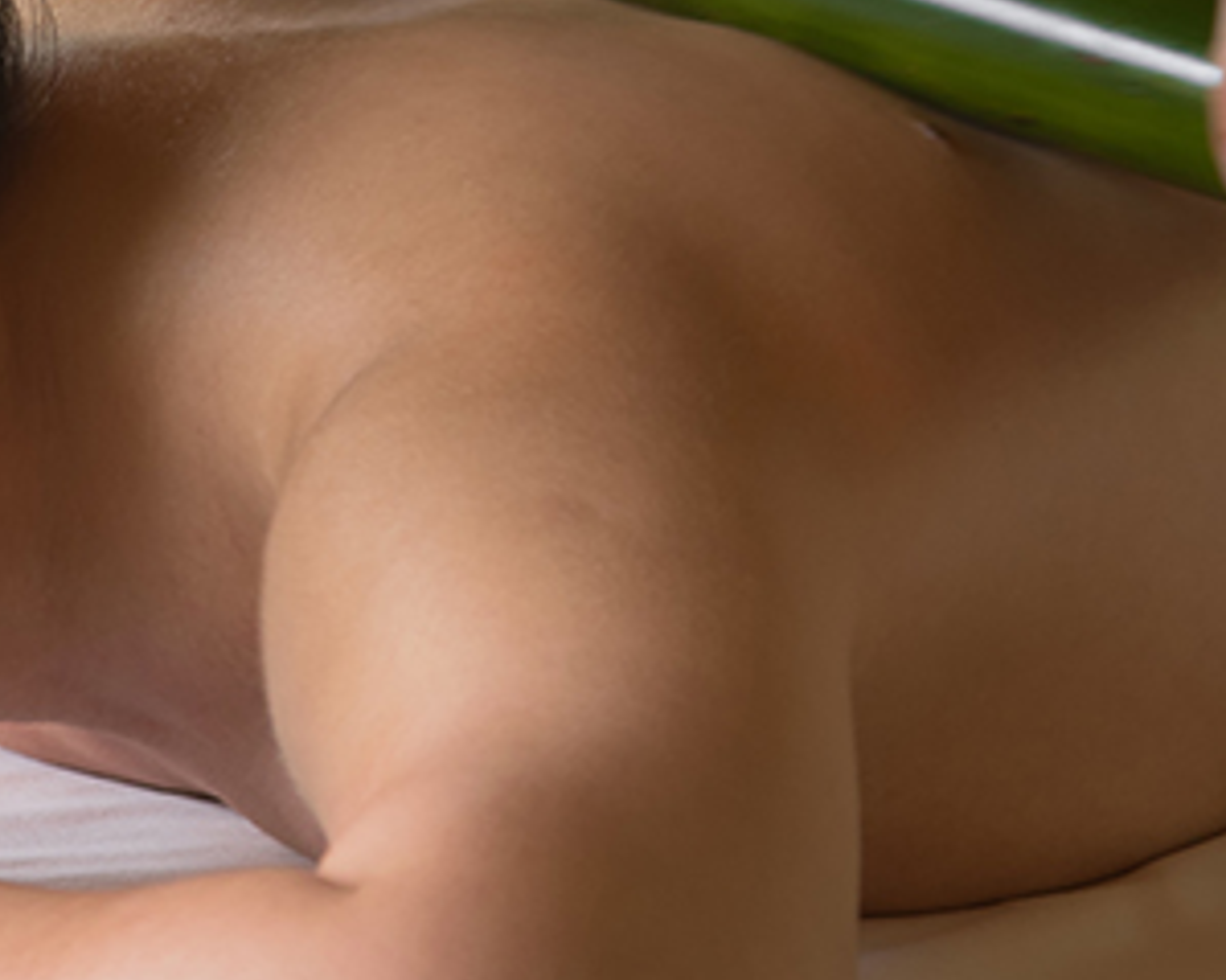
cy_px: -29
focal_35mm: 309
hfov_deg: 6.2
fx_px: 11208
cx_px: 66
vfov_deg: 5.0
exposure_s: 1/15
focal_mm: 82
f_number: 5.6
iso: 400
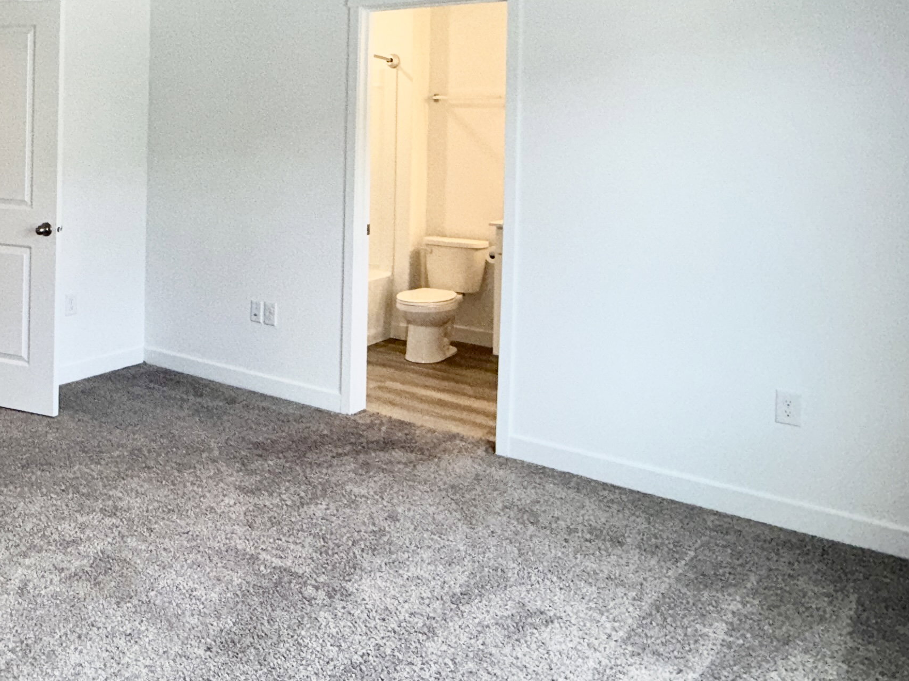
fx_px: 867
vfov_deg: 41.2
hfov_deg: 54.0
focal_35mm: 33
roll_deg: -1.0
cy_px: 142
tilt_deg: -0.3
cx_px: 285
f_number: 2.2
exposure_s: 1/122
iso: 80
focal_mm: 2.22
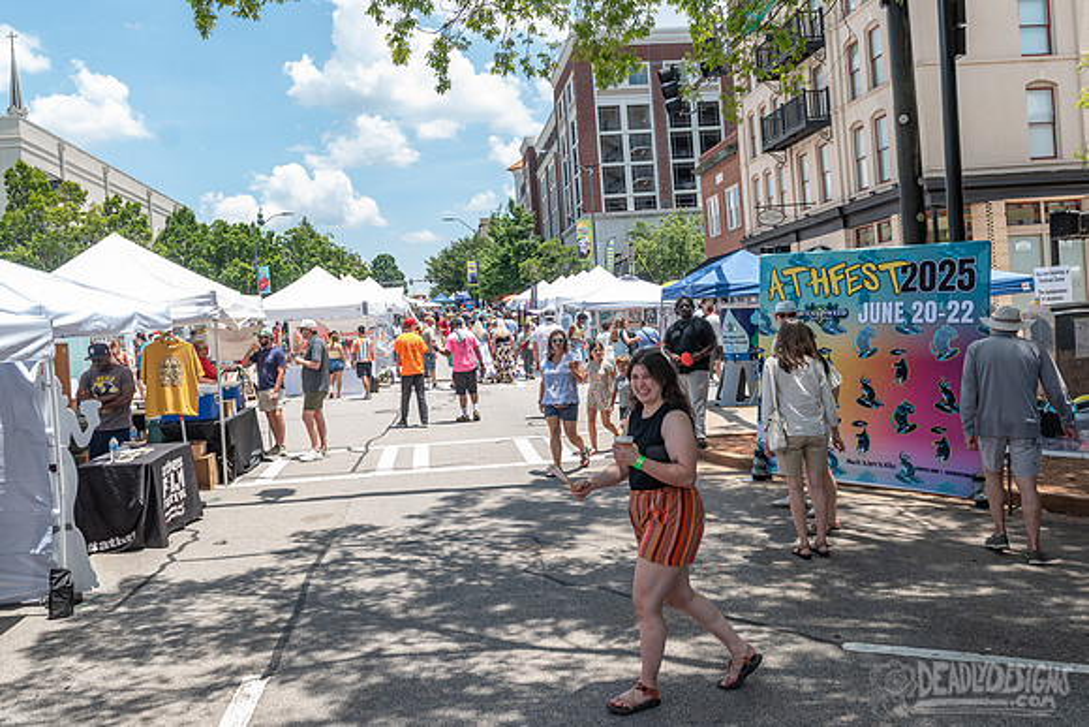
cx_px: 550
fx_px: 905
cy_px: 331
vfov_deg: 43.7
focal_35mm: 30
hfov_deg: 62.1
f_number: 4.5
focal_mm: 24
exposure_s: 1/1000
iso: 320
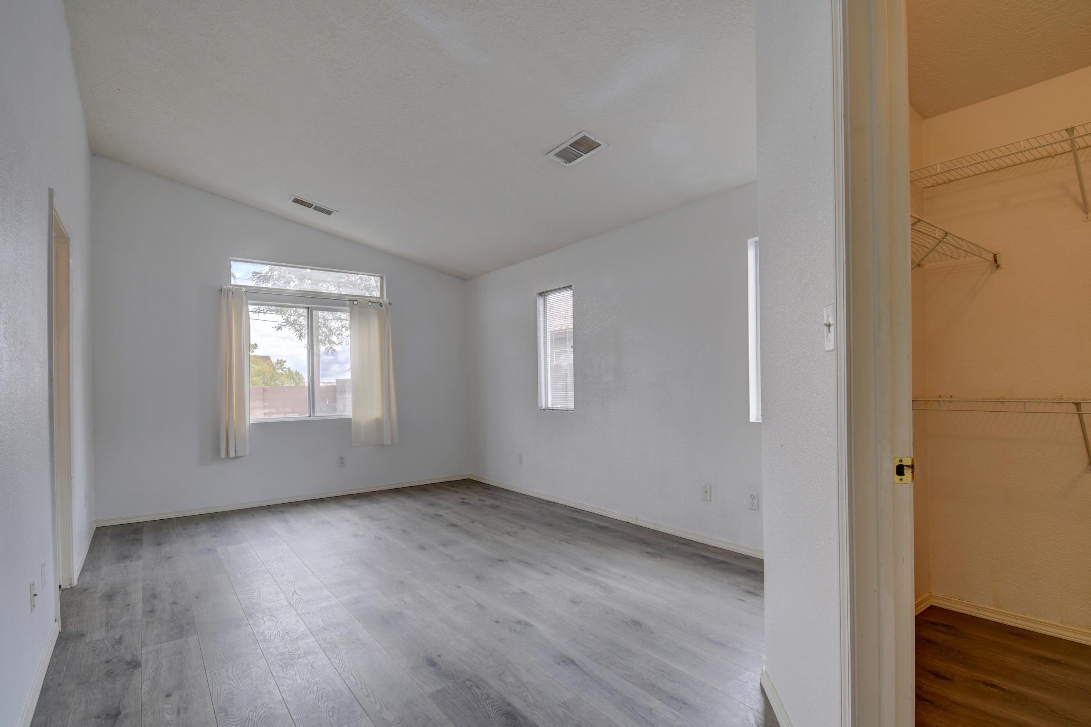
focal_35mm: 17
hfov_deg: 93.2
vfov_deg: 70.3
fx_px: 515
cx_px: 568
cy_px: 388
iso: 100
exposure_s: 1/50
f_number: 4.5
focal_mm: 10
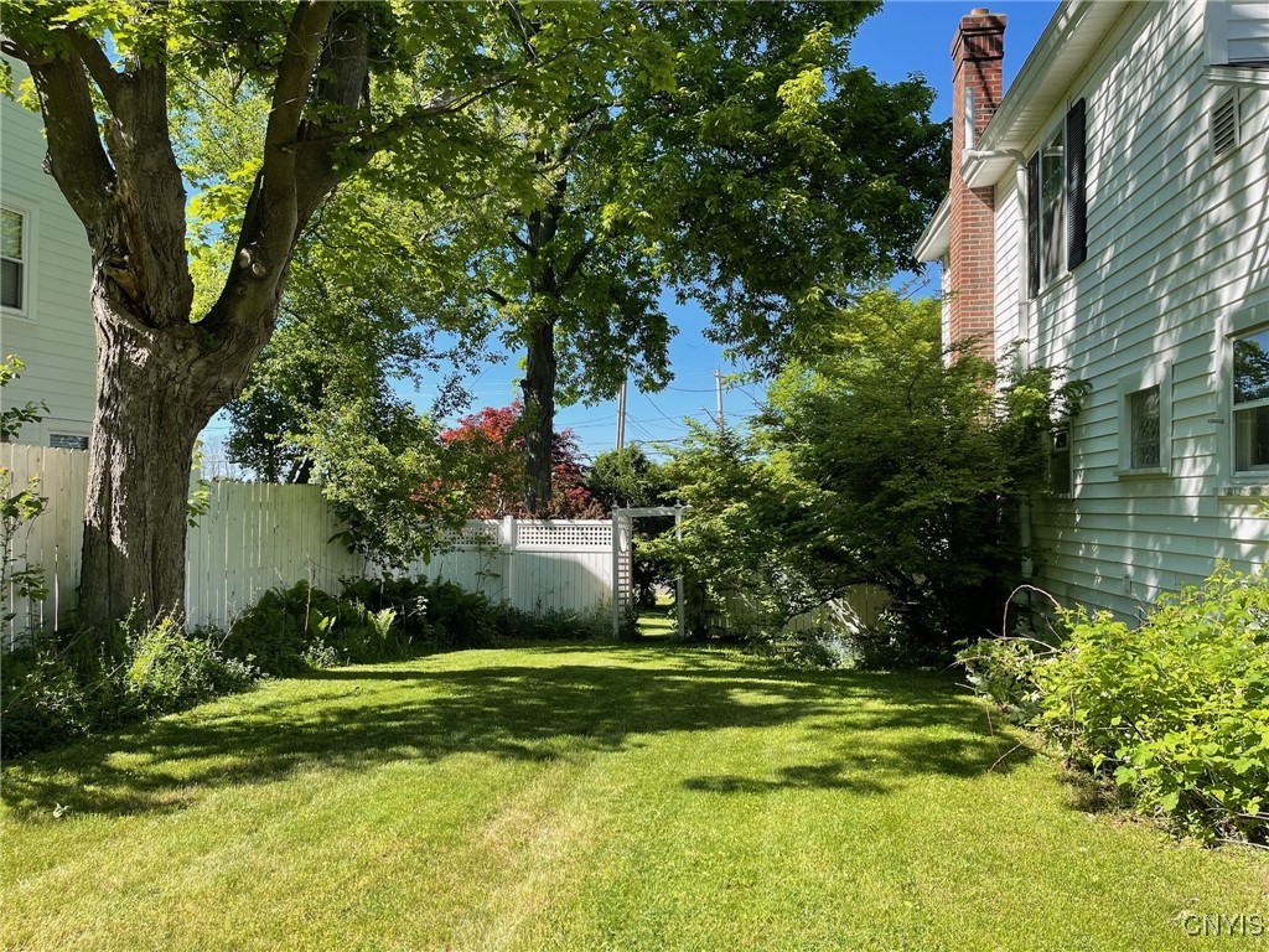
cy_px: 476
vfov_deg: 53.1
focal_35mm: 26
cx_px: 634
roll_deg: +0.4
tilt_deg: +0.9
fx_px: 953
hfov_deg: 67.3
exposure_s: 1/1067
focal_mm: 5.1
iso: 32
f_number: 1.6
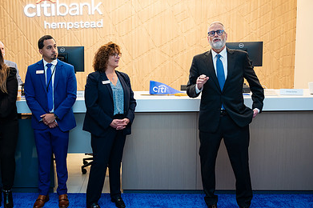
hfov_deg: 43.2
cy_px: 105
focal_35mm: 45
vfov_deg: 29.8
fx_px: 391
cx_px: 110
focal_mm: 29
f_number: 3.2
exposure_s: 1/200
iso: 500
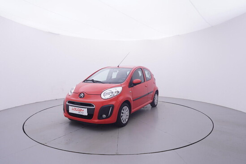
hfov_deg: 77.3
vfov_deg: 56.2
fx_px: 154
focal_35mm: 22
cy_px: 82
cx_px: 123
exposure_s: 1/80
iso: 200
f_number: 5
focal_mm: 15
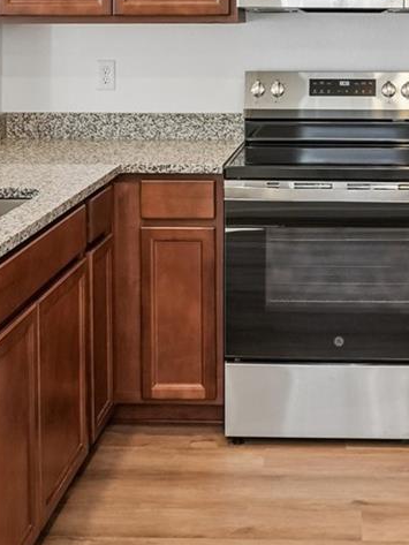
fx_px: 844
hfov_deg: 26.7
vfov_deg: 33.3
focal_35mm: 54
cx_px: 326
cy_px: 25
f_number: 8
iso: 500
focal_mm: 11
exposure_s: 1/30
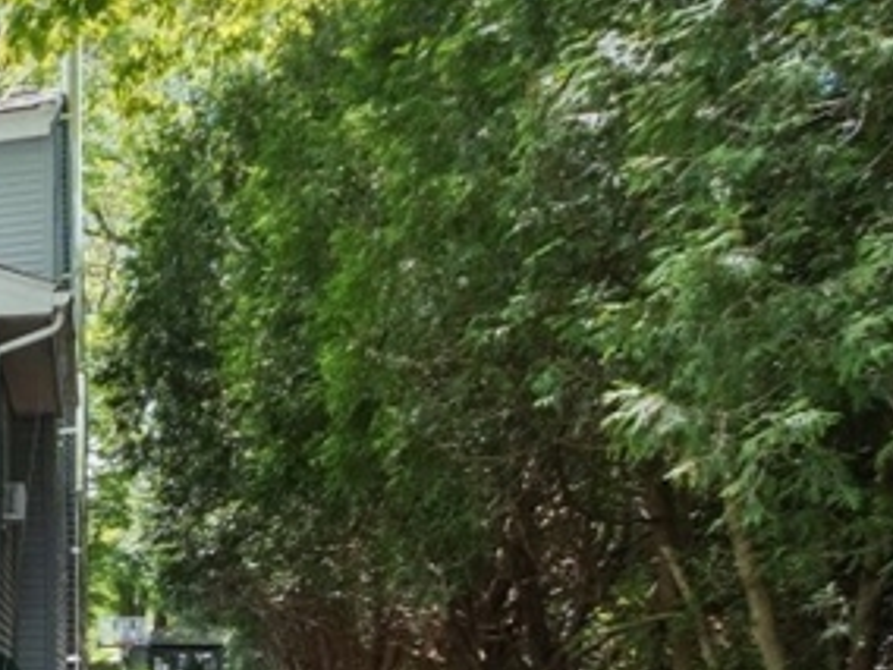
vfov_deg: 27.4
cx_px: -579
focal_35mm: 52
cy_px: 555
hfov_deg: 24.3
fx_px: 1341
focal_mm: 10
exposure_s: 1/500
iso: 320
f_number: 5.6
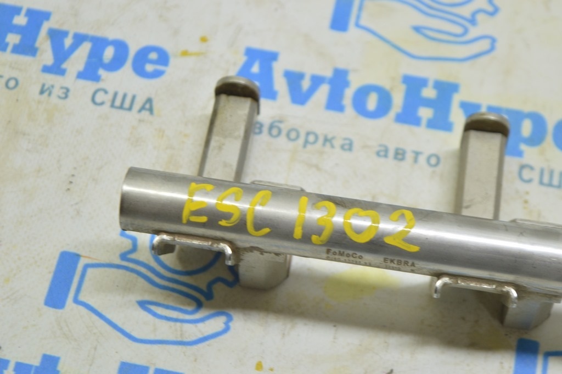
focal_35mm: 82
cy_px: 187
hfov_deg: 24.6
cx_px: 281
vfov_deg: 16.5
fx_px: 1287
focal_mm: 55
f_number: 5.6
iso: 400
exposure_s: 1/20
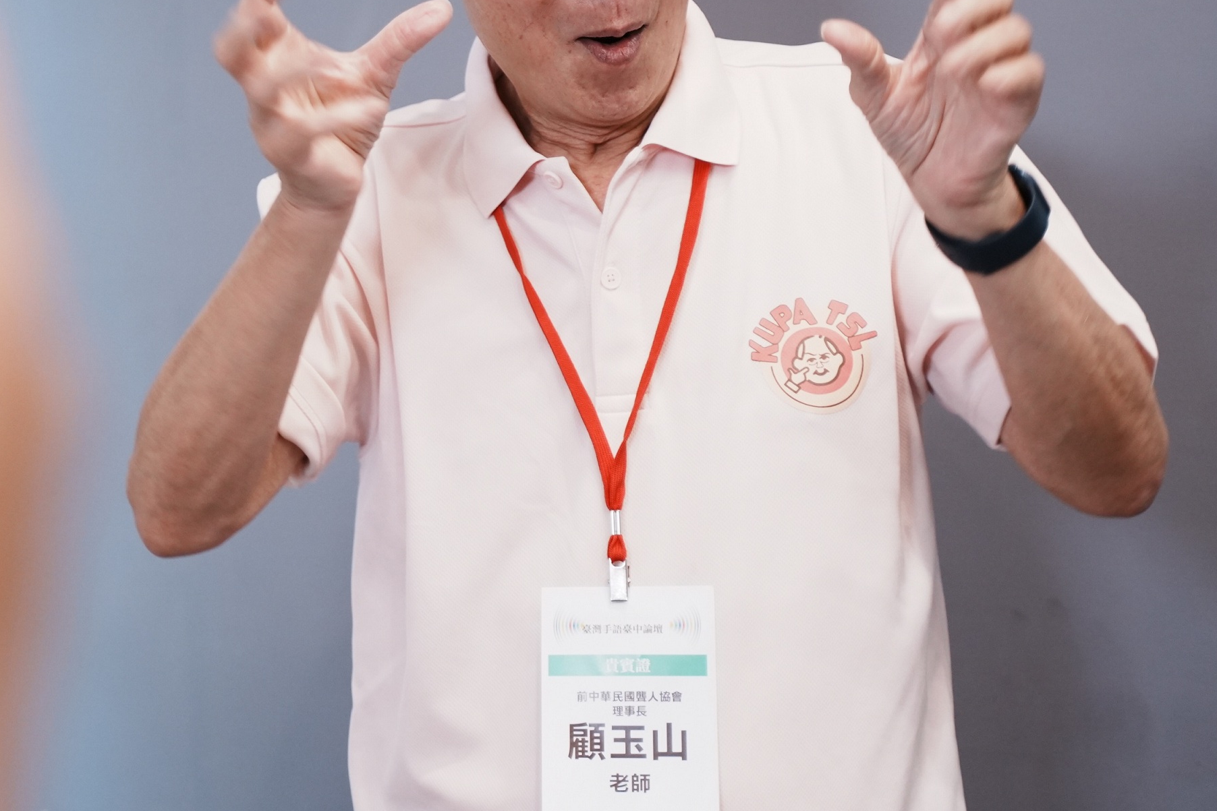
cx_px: 376
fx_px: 3482
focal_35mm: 103
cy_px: 170
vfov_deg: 13.2
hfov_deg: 19.7
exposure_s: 1/160
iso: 1600
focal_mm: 63
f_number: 2.8
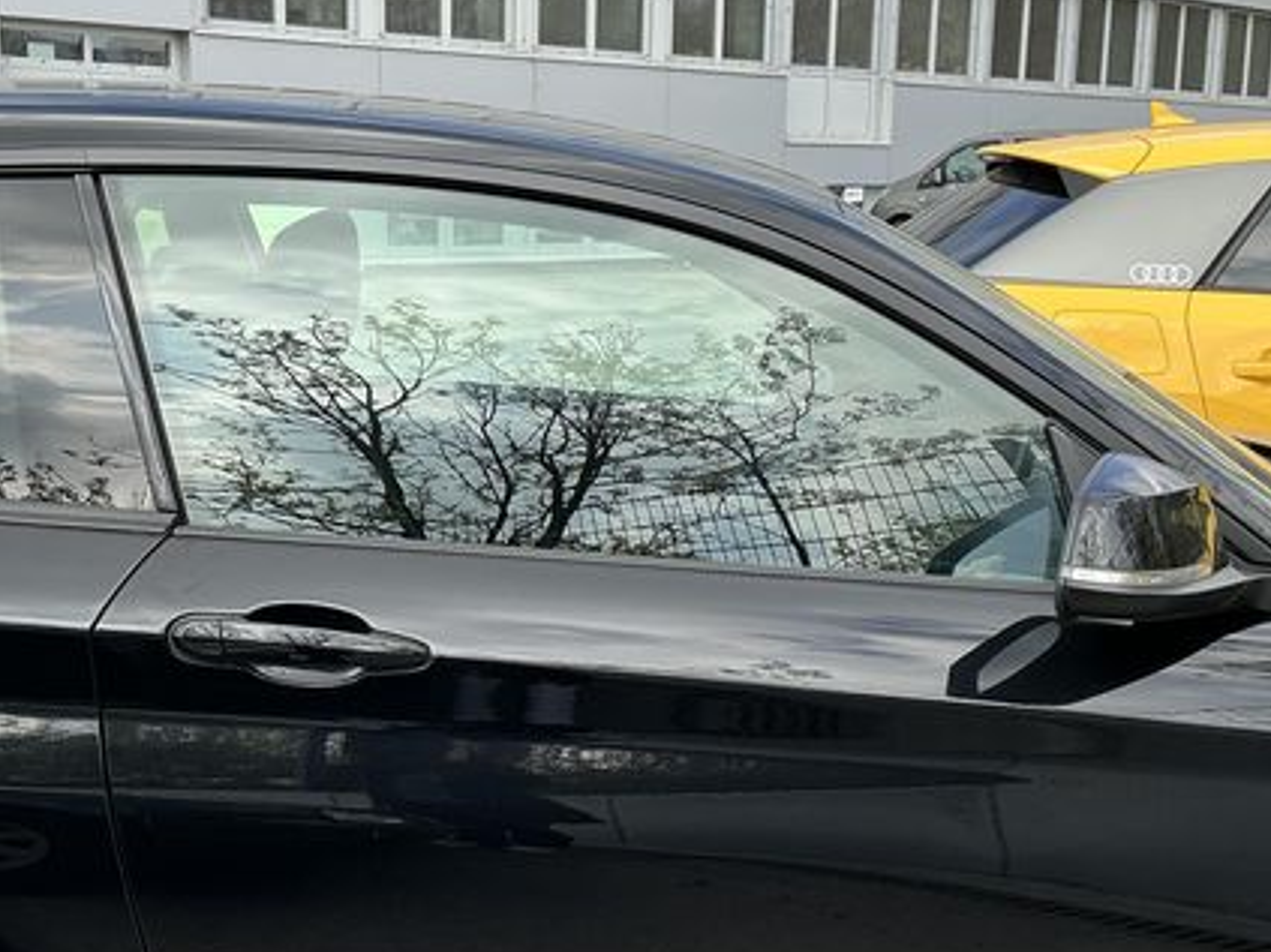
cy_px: 643
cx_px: 478
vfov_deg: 27.3
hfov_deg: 36.0
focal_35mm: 53
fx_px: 1945
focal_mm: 3
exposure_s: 1/529
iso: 25
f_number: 1.8
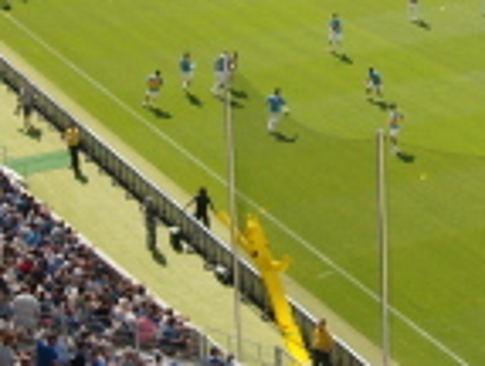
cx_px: 471
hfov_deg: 15.8
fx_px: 1714
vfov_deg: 12.2
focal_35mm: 122
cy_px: 76
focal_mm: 5.7
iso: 64
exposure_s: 1/135
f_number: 5.6
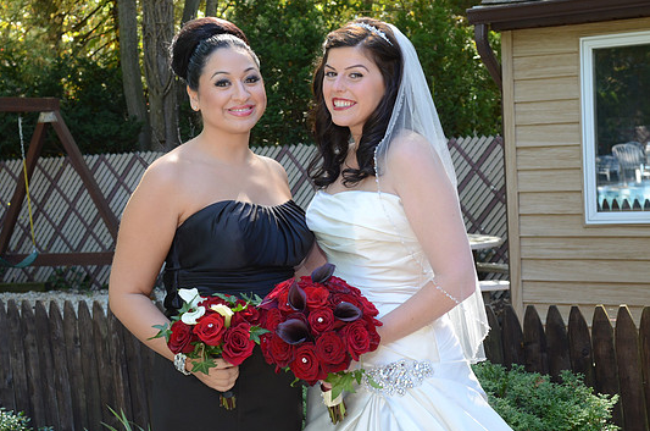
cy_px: 212
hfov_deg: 32.4
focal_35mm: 62
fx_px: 1117
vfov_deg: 21.8
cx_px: 299
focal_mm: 38
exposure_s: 1/100
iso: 500
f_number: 6.3
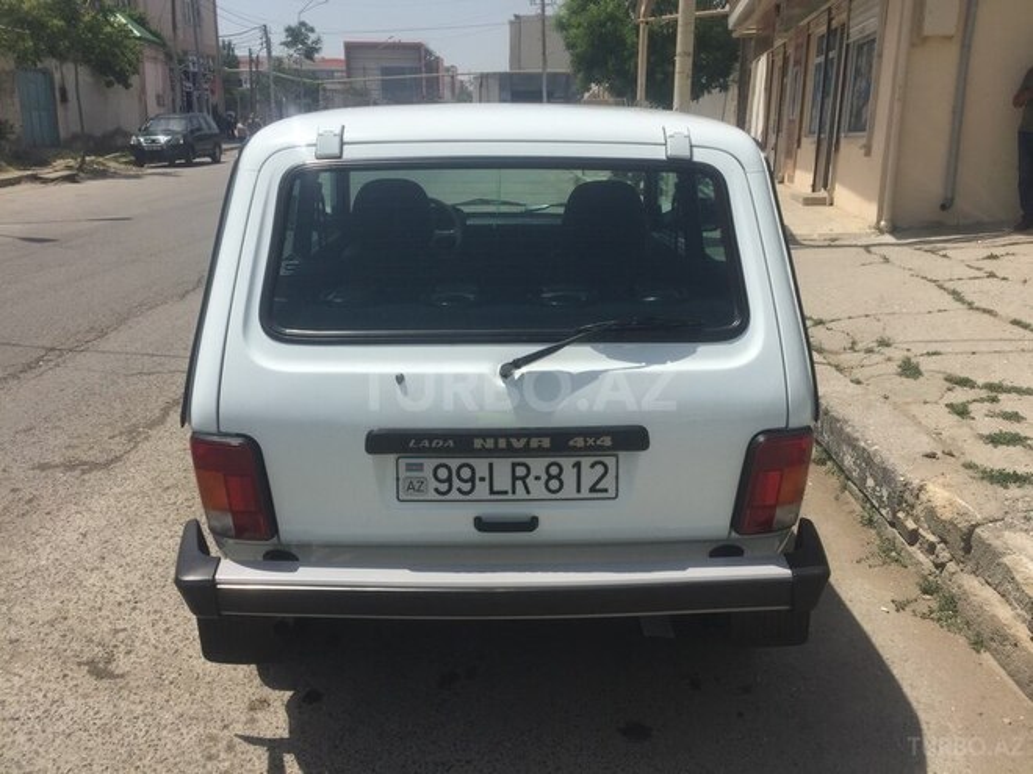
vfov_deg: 48.2
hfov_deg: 61.7
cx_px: 516
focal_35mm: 29
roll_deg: -0.7
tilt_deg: -16.1
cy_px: 387
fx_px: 865
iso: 32
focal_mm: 4.15
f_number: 2.2
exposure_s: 1/3300
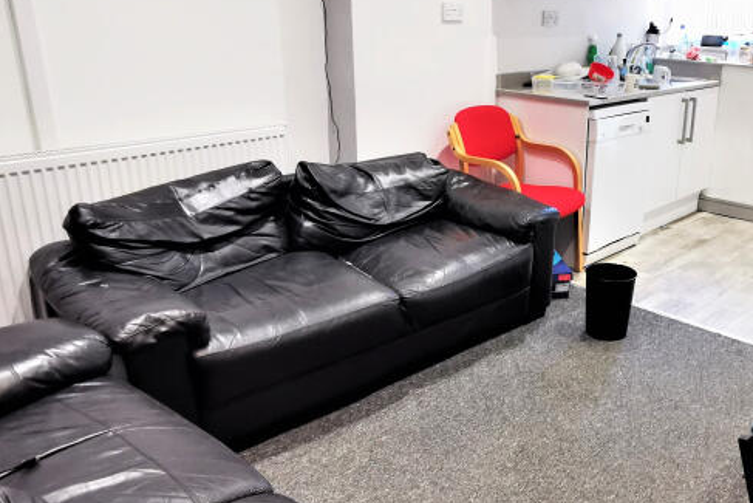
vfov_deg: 37.9
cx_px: 530
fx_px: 732
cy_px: 237
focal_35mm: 35
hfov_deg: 52.8
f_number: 2.2
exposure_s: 1/33.3
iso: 400
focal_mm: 2.35
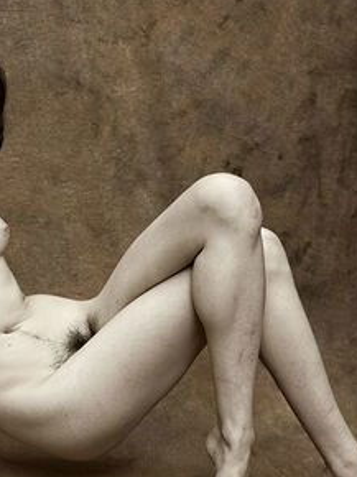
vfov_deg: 31.6
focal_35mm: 61
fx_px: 840
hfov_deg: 23.9
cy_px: 281
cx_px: 113
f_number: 5
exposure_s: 1/160
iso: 1000
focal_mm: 35
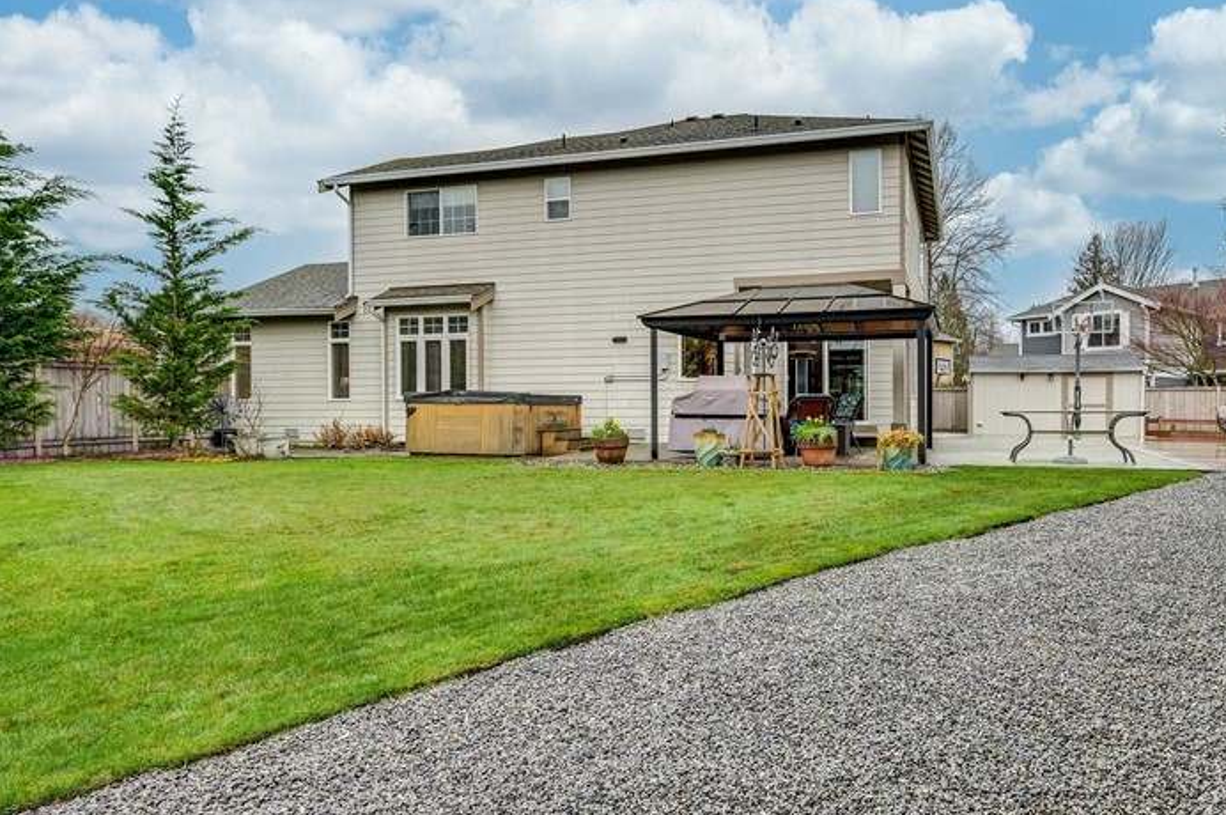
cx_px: 761
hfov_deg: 77.3
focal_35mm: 22
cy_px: 380
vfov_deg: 57.1
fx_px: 748
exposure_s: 1/250
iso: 400
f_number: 8
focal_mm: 14
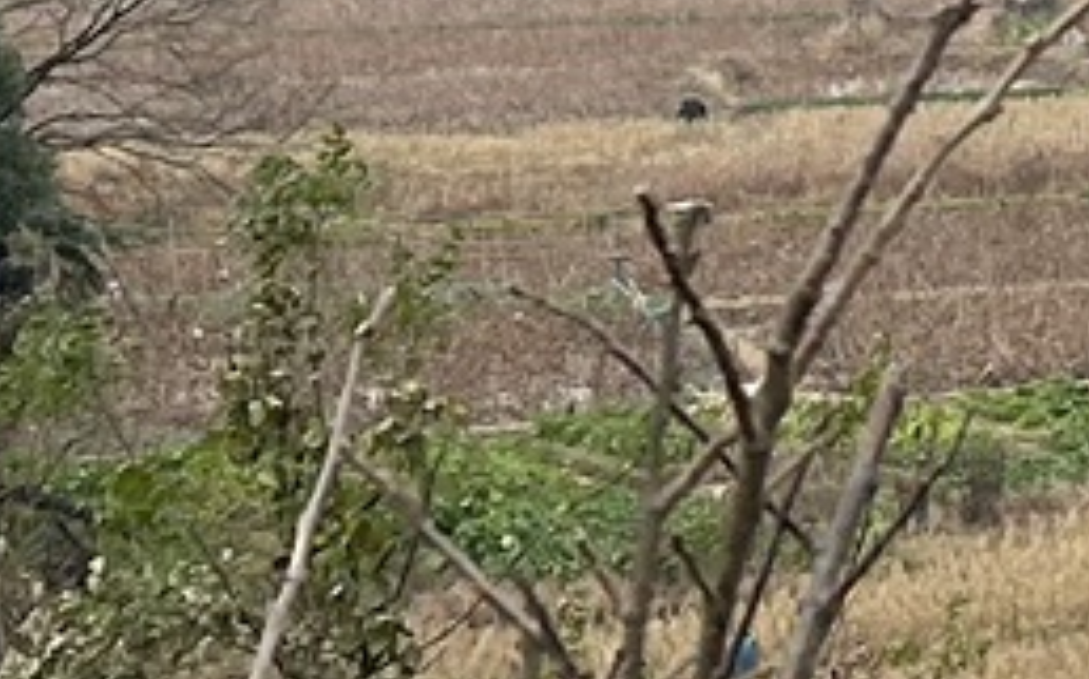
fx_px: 6348
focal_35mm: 214
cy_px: -540
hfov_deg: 9.4
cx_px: 1861
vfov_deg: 6.0
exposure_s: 1/4831
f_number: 1.5
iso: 50
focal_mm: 5.7
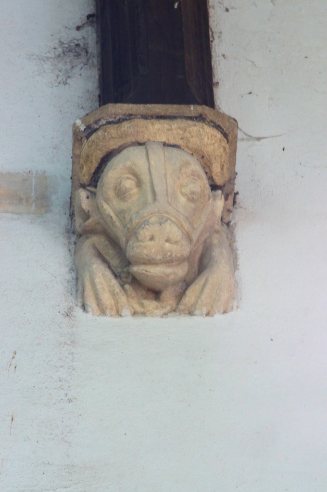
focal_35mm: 225
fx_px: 3074
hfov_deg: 6.1
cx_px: 164
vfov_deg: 9.2
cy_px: 246
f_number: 10
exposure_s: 1/10
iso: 1600
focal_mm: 150
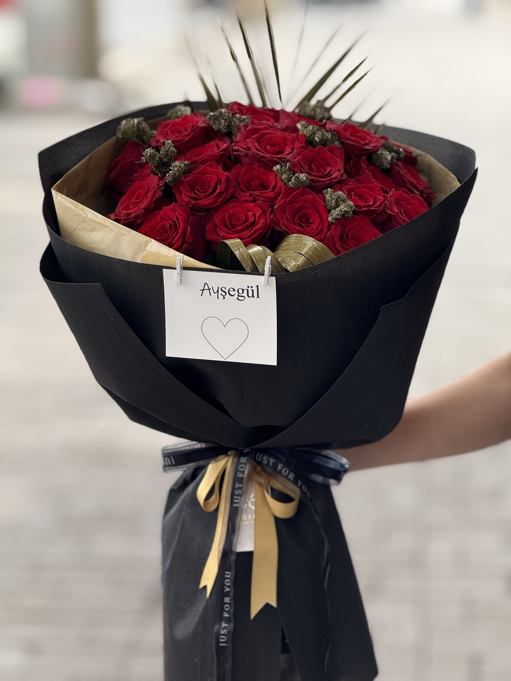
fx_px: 2362
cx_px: 256
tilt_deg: -9.4
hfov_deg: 12.3
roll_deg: -1.3
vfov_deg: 16.4
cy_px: 340
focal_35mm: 120
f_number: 2.8
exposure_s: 1/205
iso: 64
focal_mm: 15.66
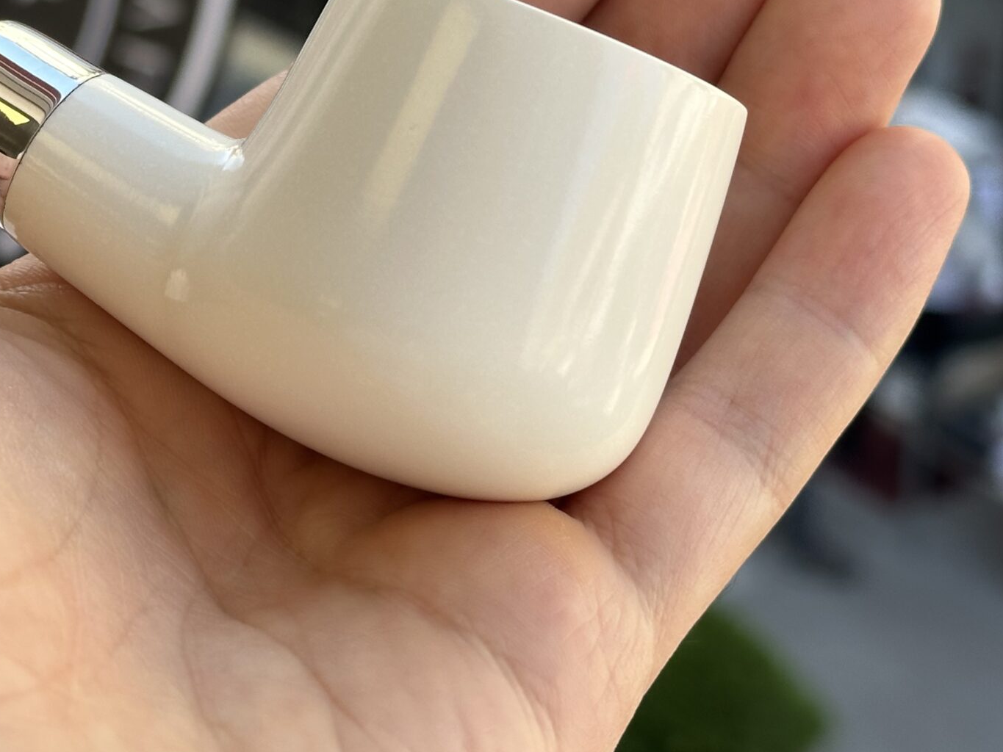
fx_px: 2608
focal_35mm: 90
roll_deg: -1.1
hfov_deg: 21.5
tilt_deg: -19.8
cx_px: 189
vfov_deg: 16.3
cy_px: 124
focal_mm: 6.86
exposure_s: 1/521
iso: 64
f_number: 1.78
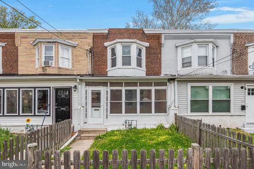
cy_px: 84
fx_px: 127
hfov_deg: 90.0
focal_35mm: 18
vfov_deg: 67.3
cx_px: 127
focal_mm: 18
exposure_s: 1/400
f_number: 7.1
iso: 100
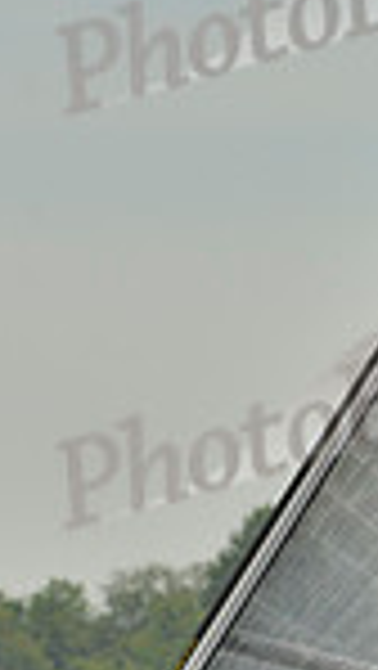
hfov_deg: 1.5
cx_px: 927
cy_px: 582
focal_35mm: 816
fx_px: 14515
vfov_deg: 2.6
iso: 280
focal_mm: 200
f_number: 7.1
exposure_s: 1/1250
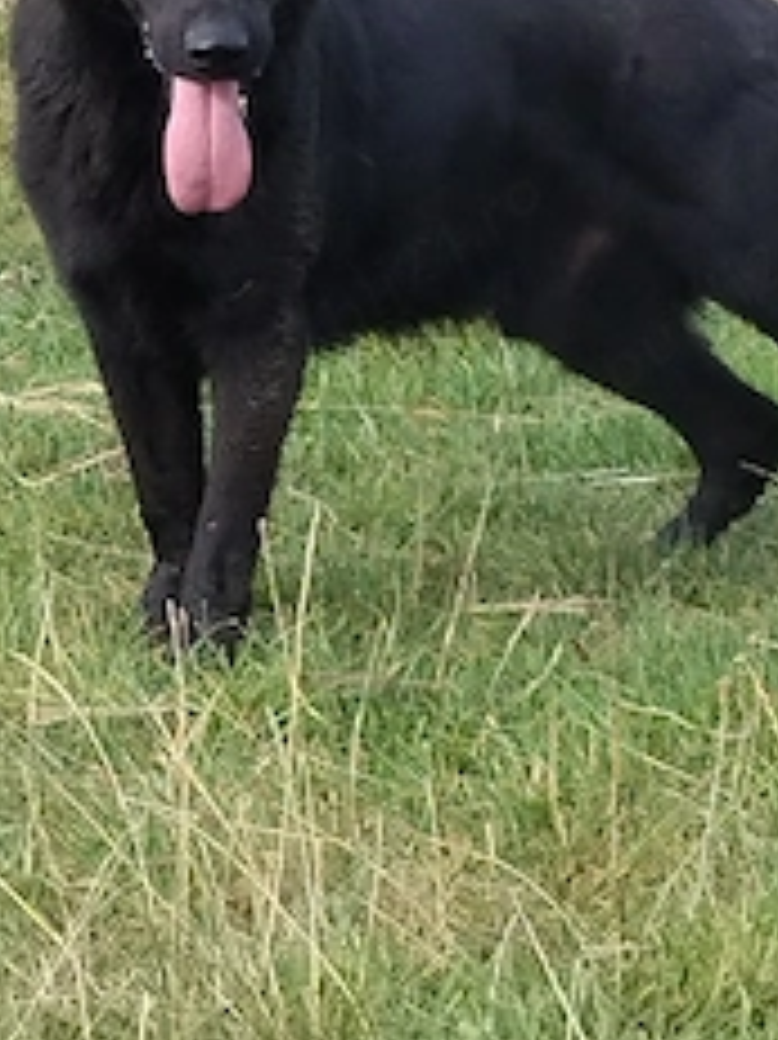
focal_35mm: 222
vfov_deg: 8.9
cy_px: 338
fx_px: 6659
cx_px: 486
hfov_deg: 6.7
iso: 50
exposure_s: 1/455
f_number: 1.8
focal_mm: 3.96
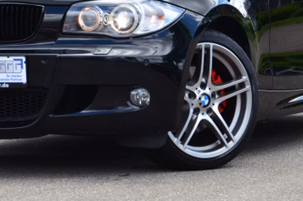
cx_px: 160
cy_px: 2
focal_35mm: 217
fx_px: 1823
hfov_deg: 9.5
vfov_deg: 6.3
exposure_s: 1/100
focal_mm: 66
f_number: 11
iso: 200
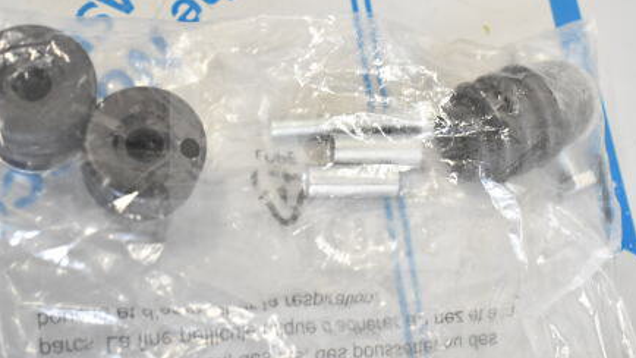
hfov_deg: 39.2
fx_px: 894
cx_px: 295
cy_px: 153
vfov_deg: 22.6
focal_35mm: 53
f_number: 4.5
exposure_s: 1/80
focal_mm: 24
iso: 1600
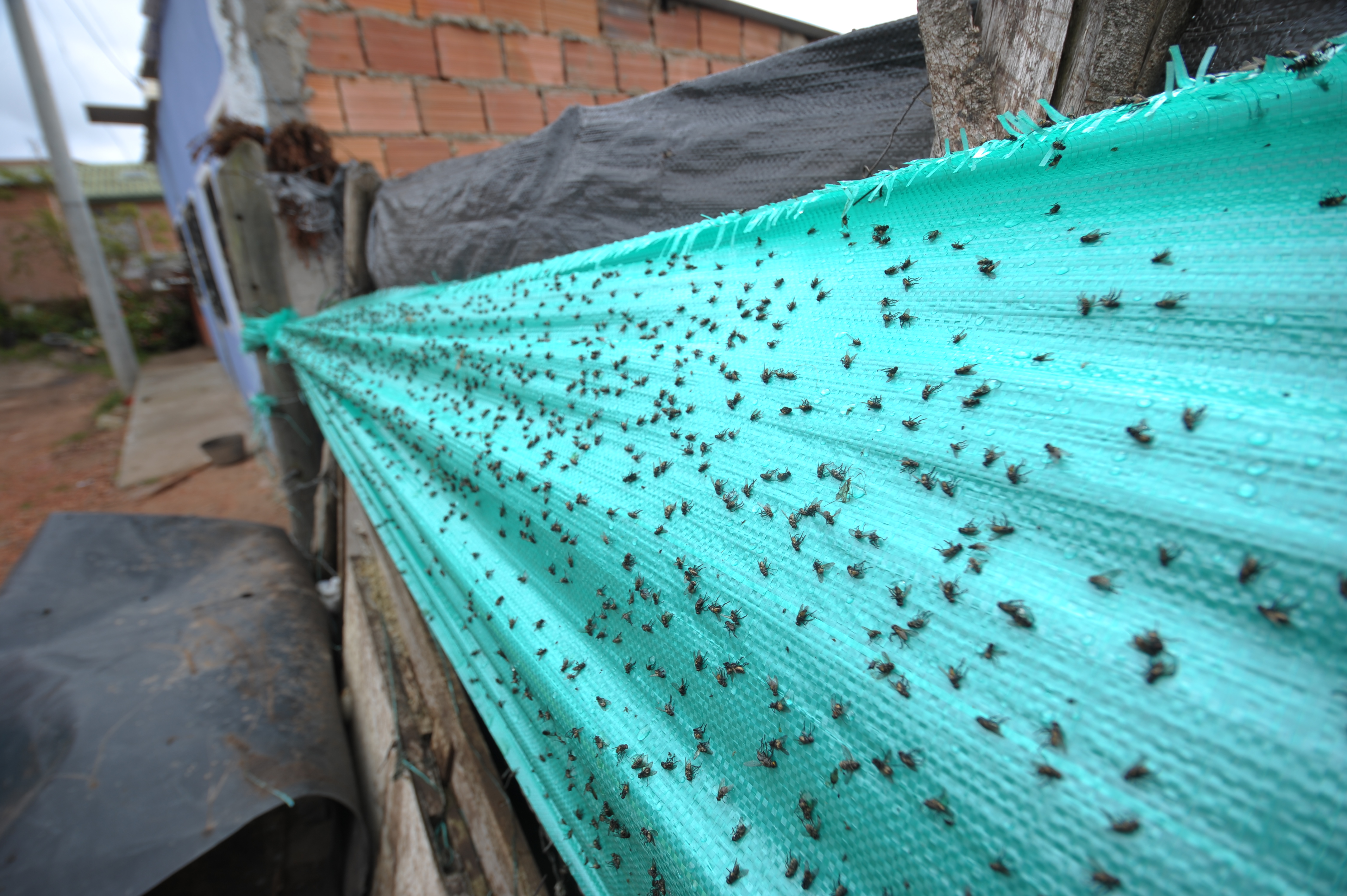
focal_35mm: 17
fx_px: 636
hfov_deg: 93.3
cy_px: 448
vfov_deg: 70.4
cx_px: 674
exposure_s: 1/250
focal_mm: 17
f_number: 5.6
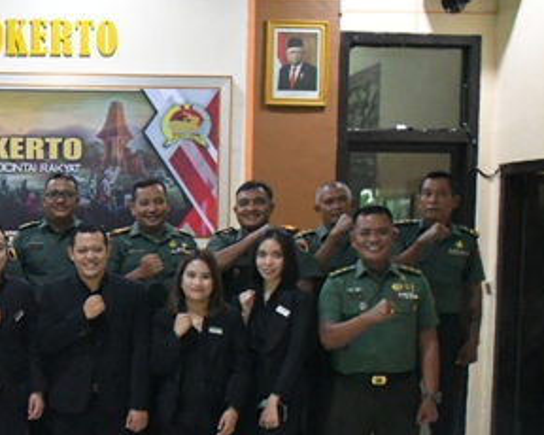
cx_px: -47
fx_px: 1142
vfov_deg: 21.4
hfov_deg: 25.0
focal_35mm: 71
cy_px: 326
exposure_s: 1/320
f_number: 3.8
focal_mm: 23
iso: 12800
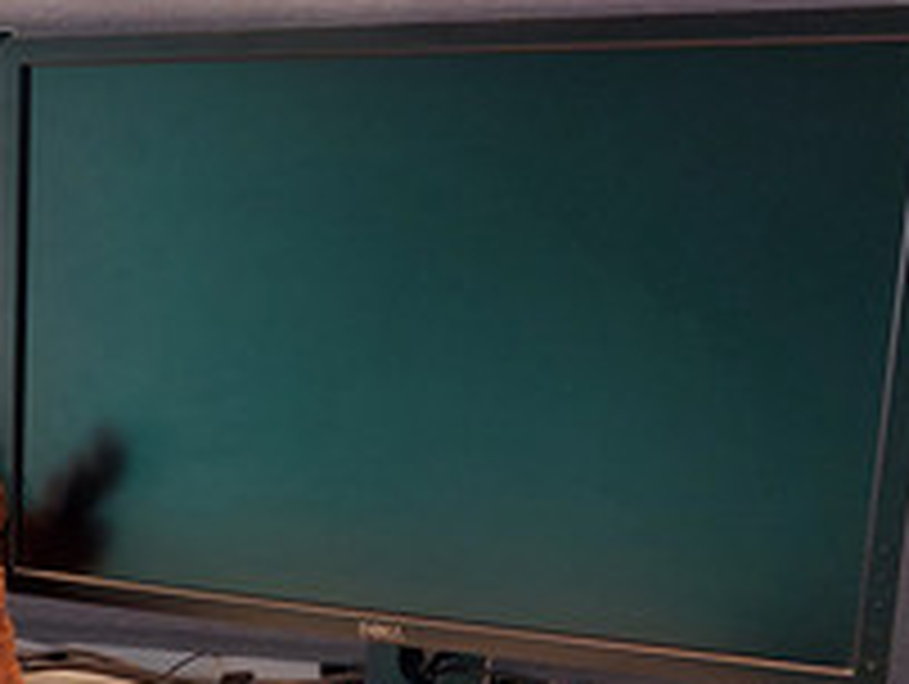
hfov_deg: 23.9
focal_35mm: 76
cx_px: -112
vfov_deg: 18.9
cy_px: 680
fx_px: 1998
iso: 40
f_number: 1.8
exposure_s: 1/50
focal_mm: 5.23
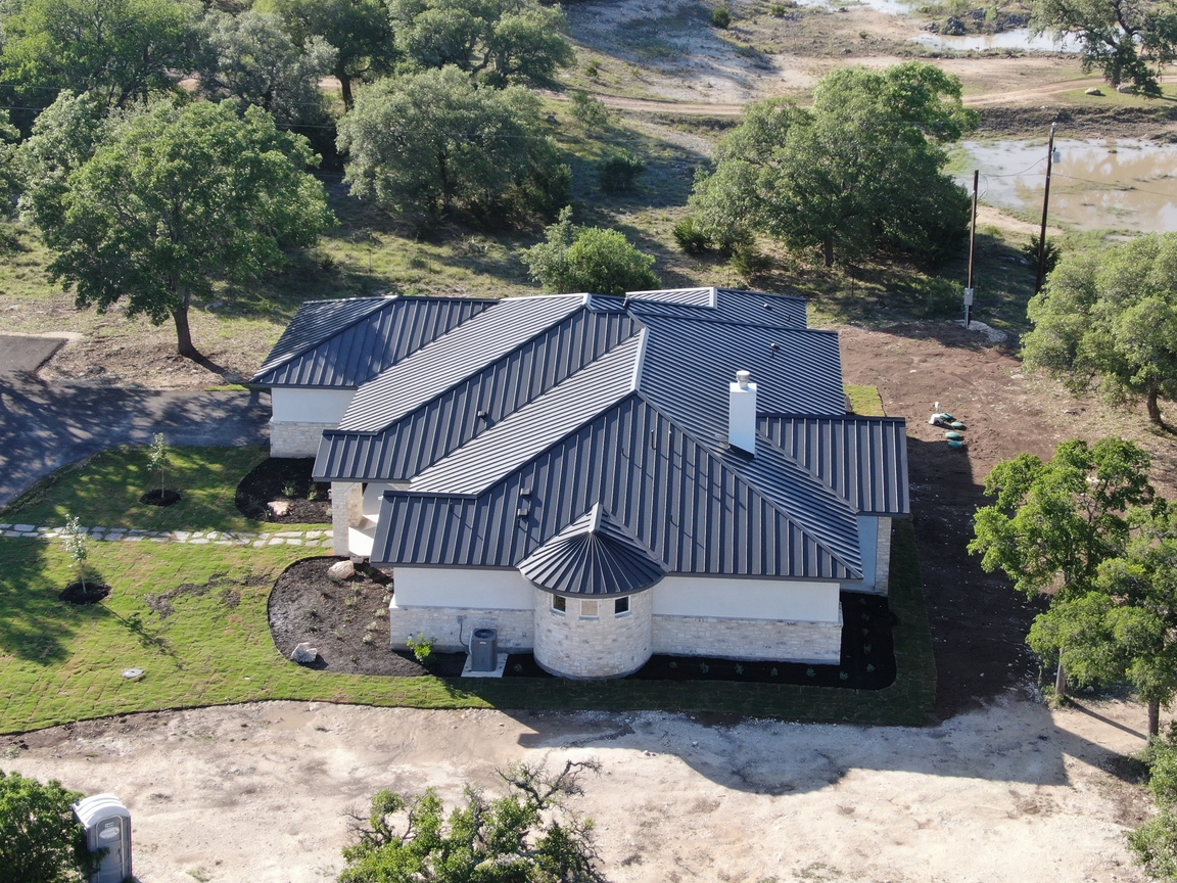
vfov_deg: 24.4
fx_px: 2040
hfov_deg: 32.2
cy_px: 343
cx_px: 633
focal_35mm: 60
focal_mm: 8.6
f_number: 3.8
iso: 100
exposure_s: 1/200
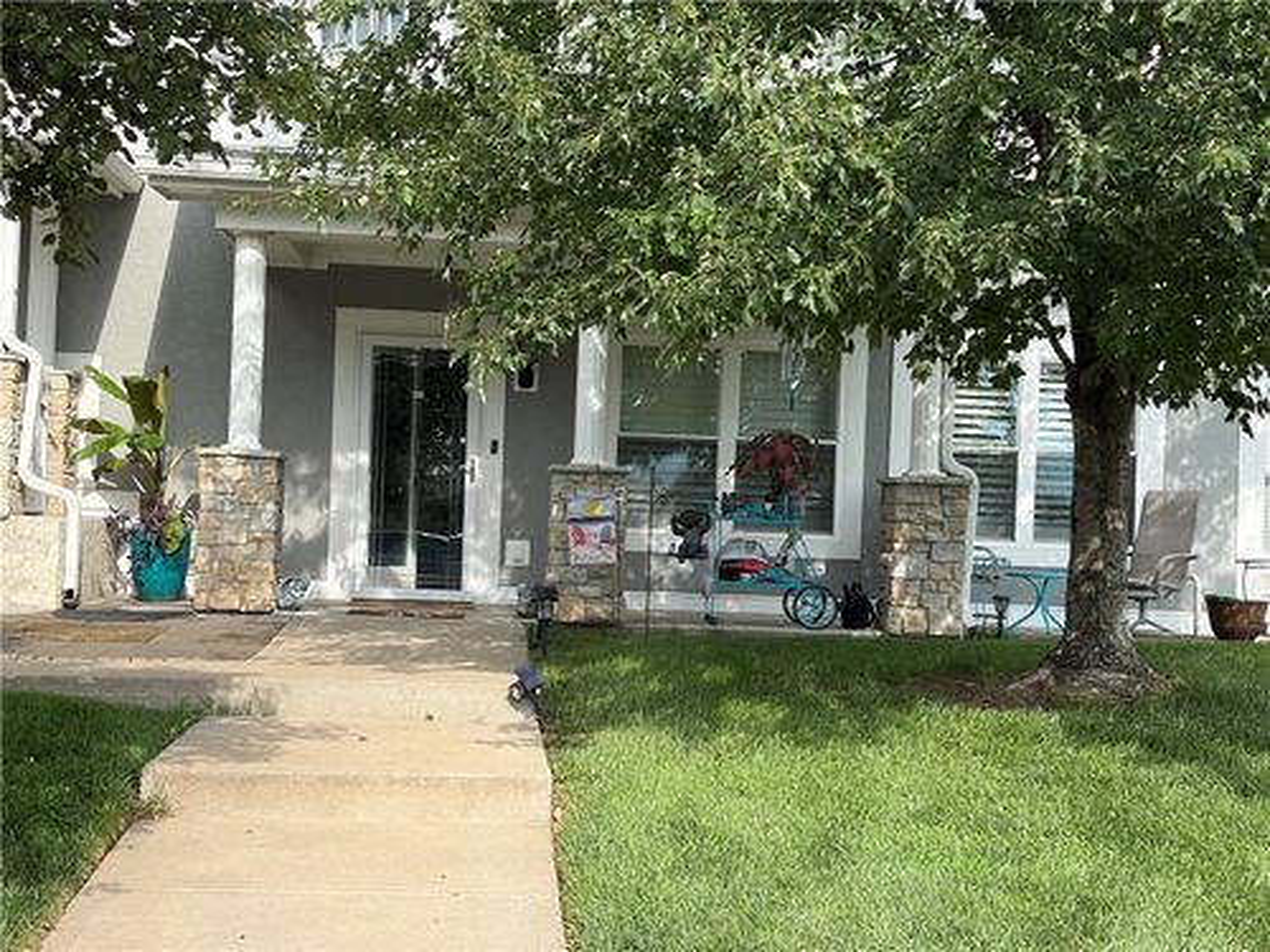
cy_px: 476
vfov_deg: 28.0
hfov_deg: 36.8
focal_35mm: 52
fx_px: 1908
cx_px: 635
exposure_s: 1/1175
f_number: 1.6
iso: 32
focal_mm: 5.96
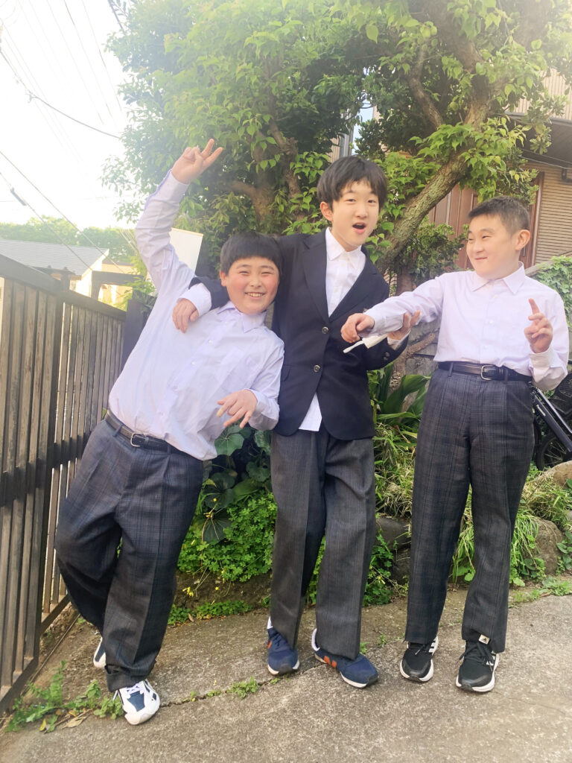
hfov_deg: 53.1
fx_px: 573
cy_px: 382
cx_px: 286
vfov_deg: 67.3
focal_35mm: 26
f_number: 1.8
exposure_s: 1/121
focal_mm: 4.25
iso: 32
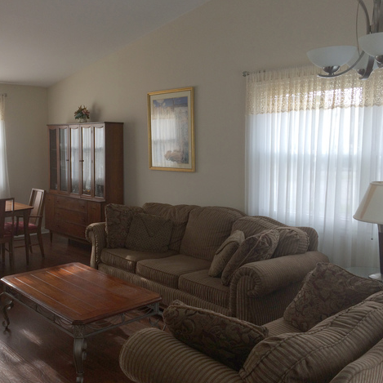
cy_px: 188
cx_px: 162
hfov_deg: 47.1
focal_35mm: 35
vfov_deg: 47.2
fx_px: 438
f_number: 2.2
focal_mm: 4.15
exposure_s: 1/46
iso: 32
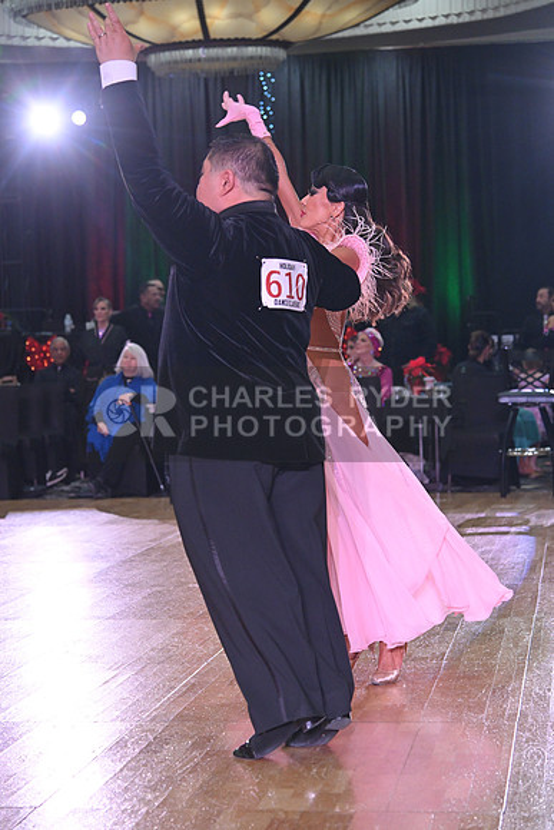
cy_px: 415
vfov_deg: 23.9
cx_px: 277
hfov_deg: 16.1
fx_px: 1961
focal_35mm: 85
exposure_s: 1/400
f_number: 5
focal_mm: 85
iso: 2500
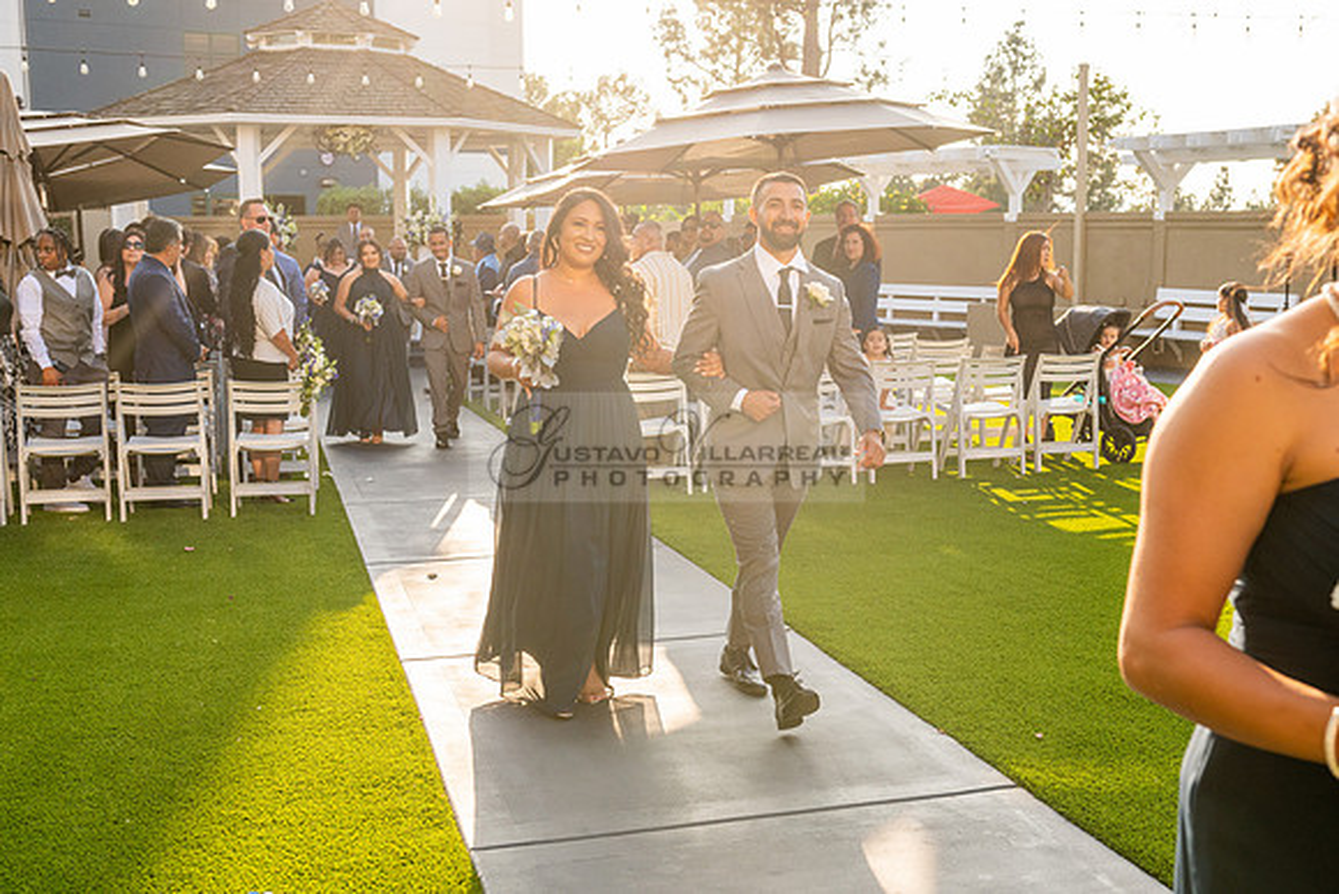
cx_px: 670
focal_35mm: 40
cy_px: 447
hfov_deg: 48.4
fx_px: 1488
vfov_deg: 33.4
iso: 400
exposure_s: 1/500
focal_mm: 40
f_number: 6.3
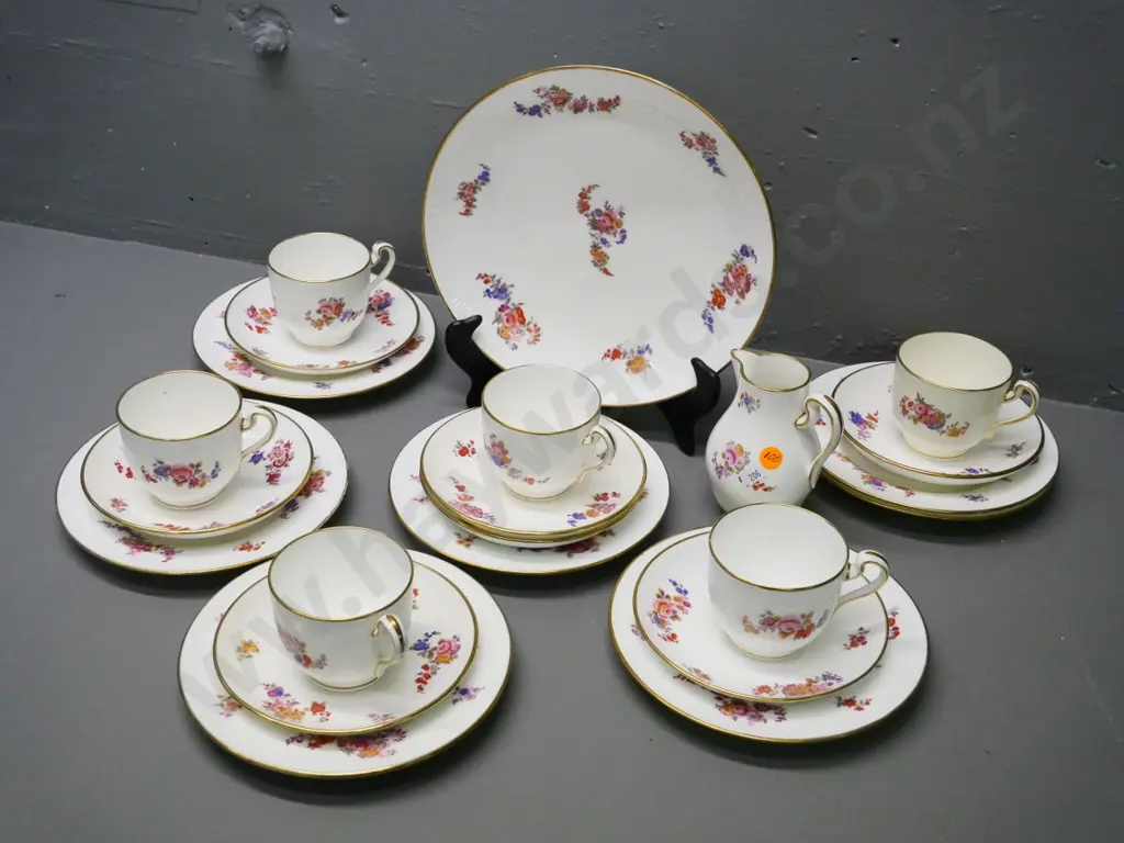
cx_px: 562
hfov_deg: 46.8
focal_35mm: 40
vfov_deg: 36.0
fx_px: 1299
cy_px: 422
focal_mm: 20
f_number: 5
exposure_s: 1/400
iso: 3200
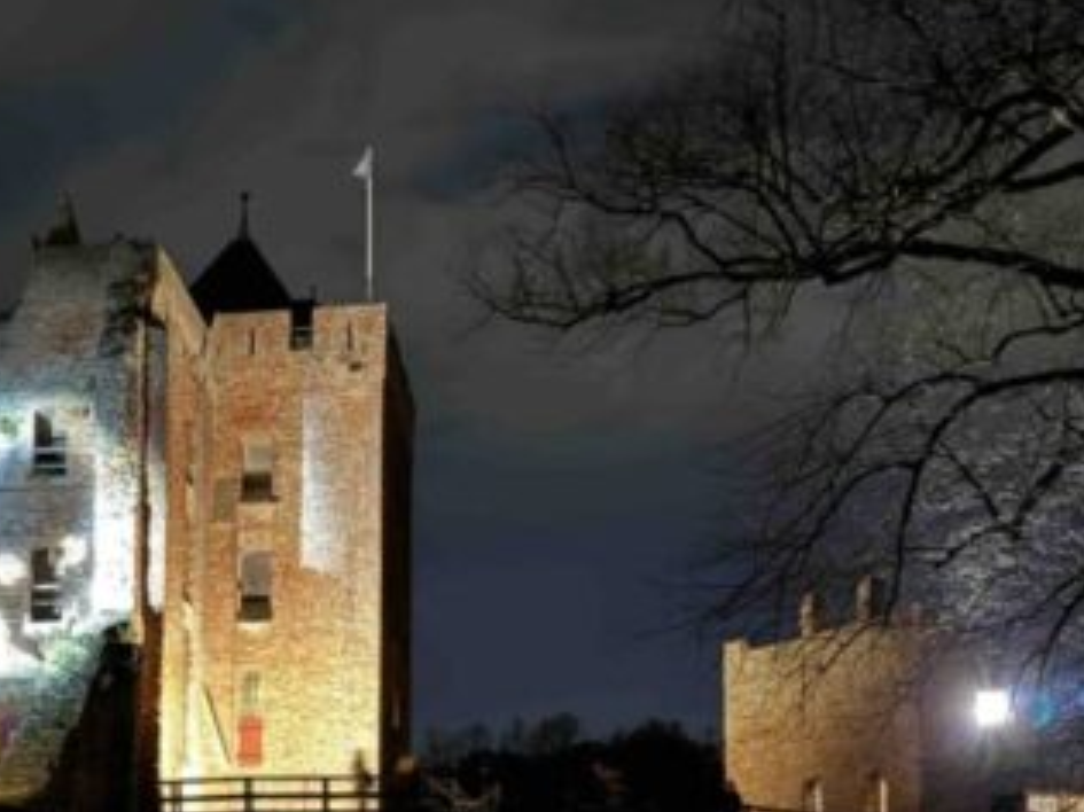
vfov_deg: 26.4
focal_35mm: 53
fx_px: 1659
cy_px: 757
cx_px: 206
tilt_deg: +4.4
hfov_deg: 35.0
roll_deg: -1.7
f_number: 1.78
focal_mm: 6.76
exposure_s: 1/2
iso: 1000
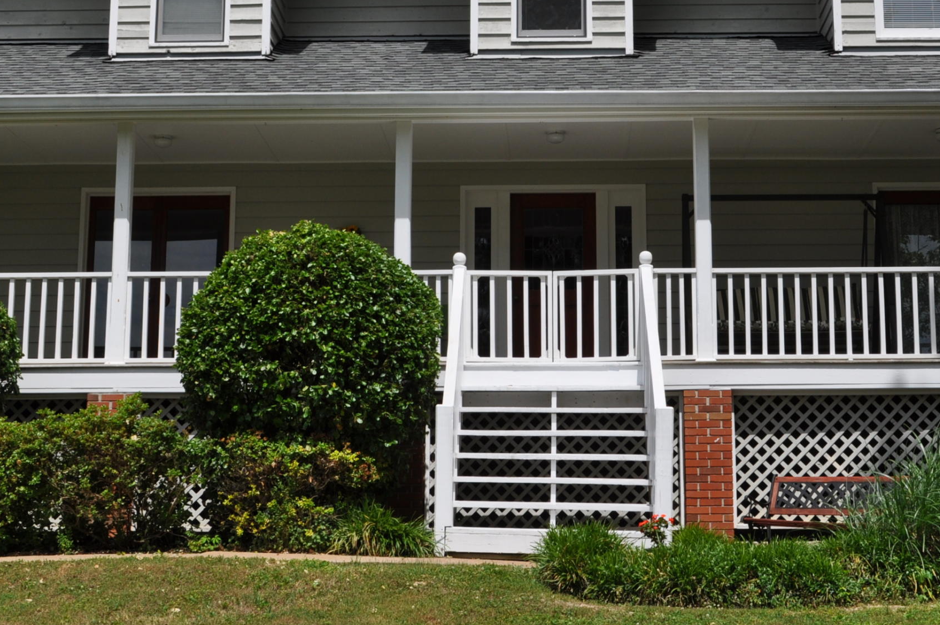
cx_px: 545
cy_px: 236
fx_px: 1669
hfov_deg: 31.4
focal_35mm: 64
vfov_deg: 21.1
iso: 200
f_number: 11
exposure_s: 1/500
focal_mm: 24
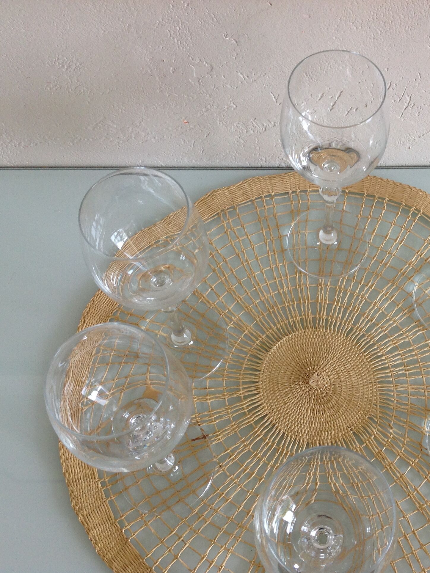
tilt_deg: -64.4
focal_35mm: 47
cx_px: 318
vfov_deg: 40.4
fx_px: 778
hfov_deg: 30.4
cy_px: 288
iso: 64
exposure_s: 1/60
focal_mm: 4.28
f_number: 2.4
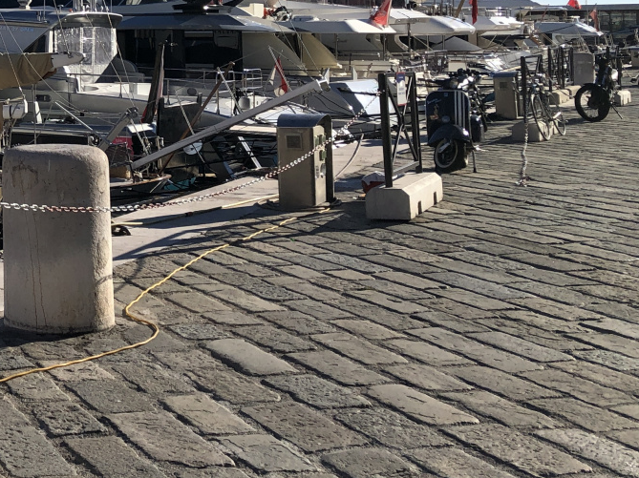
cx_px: -74
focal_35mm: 67
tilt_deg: +2.4
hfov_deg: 26.6
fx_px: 1236
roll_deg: -0.3
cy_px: -4
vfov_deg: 21.1
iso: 20
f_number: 1.8
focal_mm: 3.99
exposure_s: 1/2525
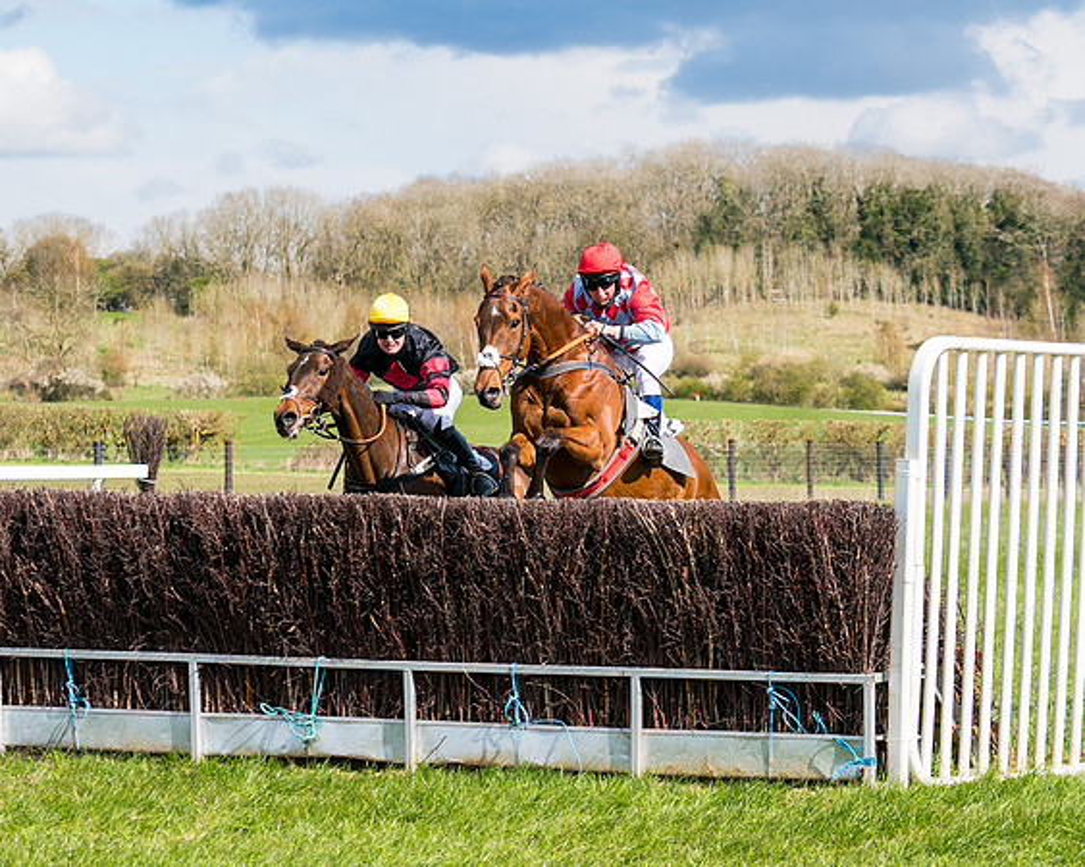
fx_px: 4113
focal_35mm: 128
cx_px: 527
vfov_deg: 12.0
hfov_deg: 15.0
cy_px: 500
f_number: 5
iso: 400
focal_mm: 71
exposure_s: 1/1600
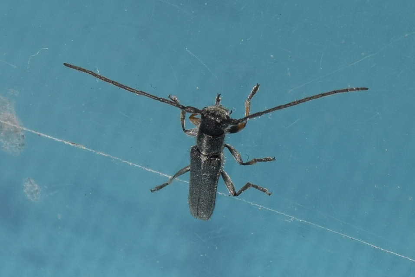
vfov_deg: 6.6
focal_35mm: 210
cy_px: 138
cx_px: 208
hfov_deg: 9.8
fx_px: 2423
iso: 100
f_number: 13
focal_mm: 140
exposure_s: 1/160
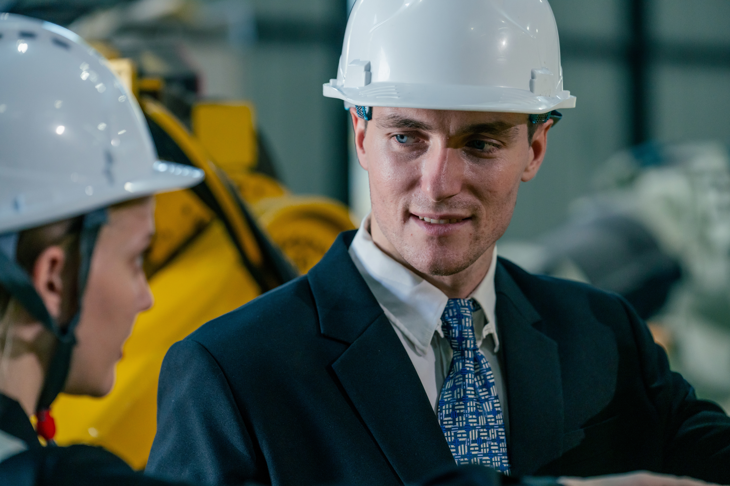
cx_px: 365
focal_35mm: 148
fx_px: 3001
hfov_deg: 13.9
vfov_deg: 9.3
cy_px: 243
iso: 2500
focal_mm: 148
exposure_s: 1/400
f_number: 3.5
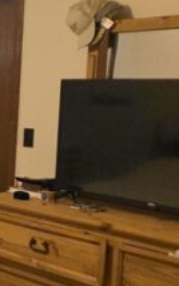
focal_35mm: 66
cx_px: -188
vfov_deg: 31.0
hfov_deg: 15.4
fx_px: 514
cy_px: 152
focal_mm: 2.2
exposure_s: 1/60
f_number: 1.9
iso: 500
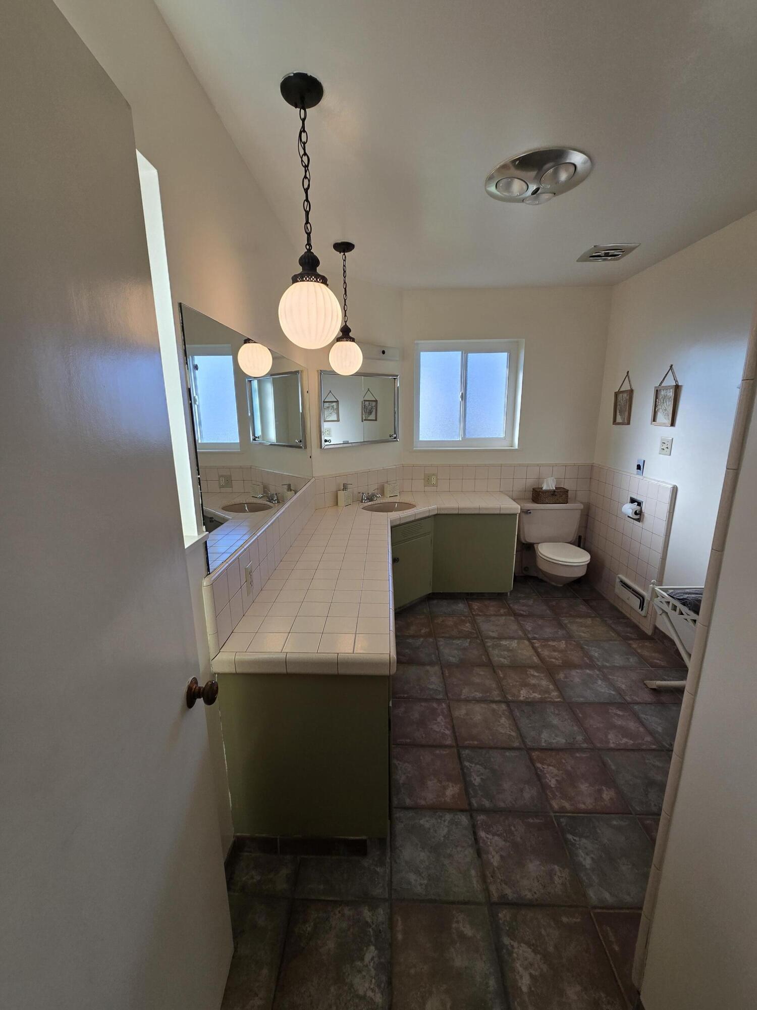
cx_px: 378
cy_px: 505
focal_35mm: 13
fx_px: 379
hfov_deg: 89.9
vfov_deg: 106.2
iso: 50
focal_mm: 2.2
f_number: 2.2
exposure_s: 1/120
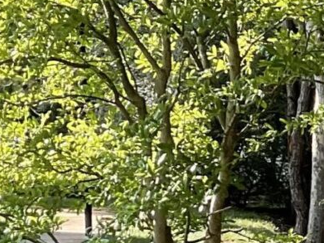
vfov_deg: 7.8
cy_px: 230
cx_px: 592
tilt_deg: -4.9
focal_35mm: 190
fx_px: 1778
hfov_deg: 9.8
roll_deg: +0.0
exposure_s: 1/122
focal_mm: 3
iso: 20
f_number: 1.8
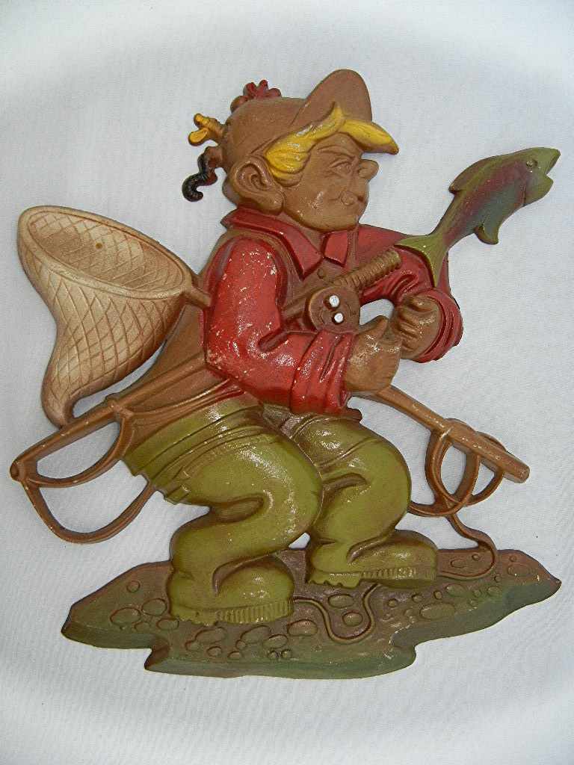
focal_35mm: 30
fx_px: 663
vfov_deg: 60.0
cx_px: 287
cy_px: 382
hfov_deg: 46.8
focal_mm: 5.4
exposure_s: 1/30
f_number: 3.5
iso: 249
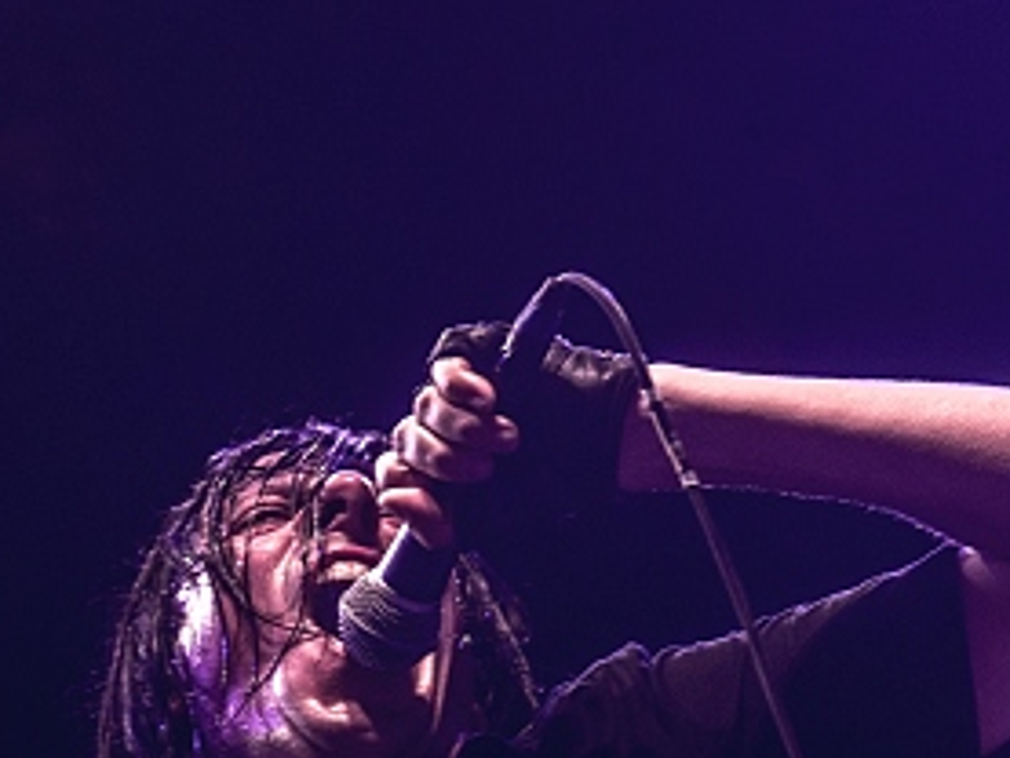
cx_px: 273
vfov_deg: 2.6
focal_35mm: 562
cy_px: 685
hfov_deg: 3.5
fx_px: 16405
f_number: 2.8
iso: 500
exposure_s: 1/100
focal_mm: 150
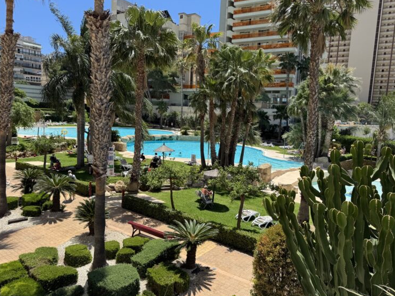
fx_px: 285
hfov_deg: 69.4
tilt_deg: -7.1
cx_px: 195
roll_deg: -2.1
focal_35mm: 25
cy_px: 148
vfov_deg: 54.9
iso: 80
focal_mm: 6.76
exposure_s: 1/3096
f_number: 1.78
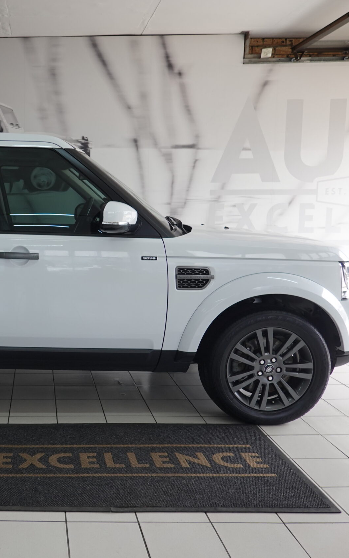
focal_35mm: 37
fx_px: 563
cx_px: 24
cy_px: 278
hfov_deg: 32.4
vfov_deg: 52.7
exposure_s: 1/60
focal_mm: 9
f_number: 2.8
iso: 160
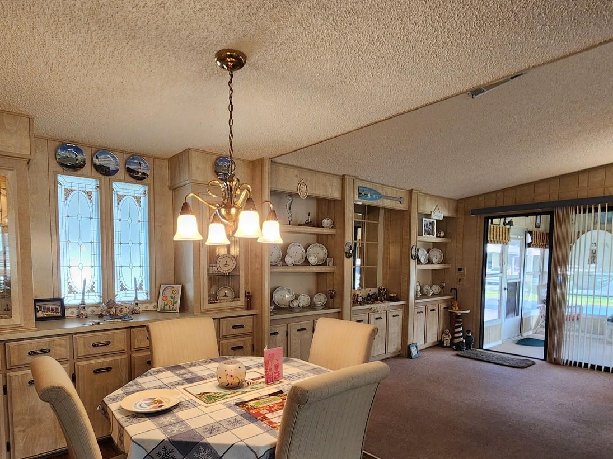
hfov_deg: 84.5
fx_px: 336
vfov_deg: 67.6
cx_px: 279
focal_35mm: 19
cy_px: 288
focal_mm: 2.2
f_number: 2.2
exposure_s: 1/60
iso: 160
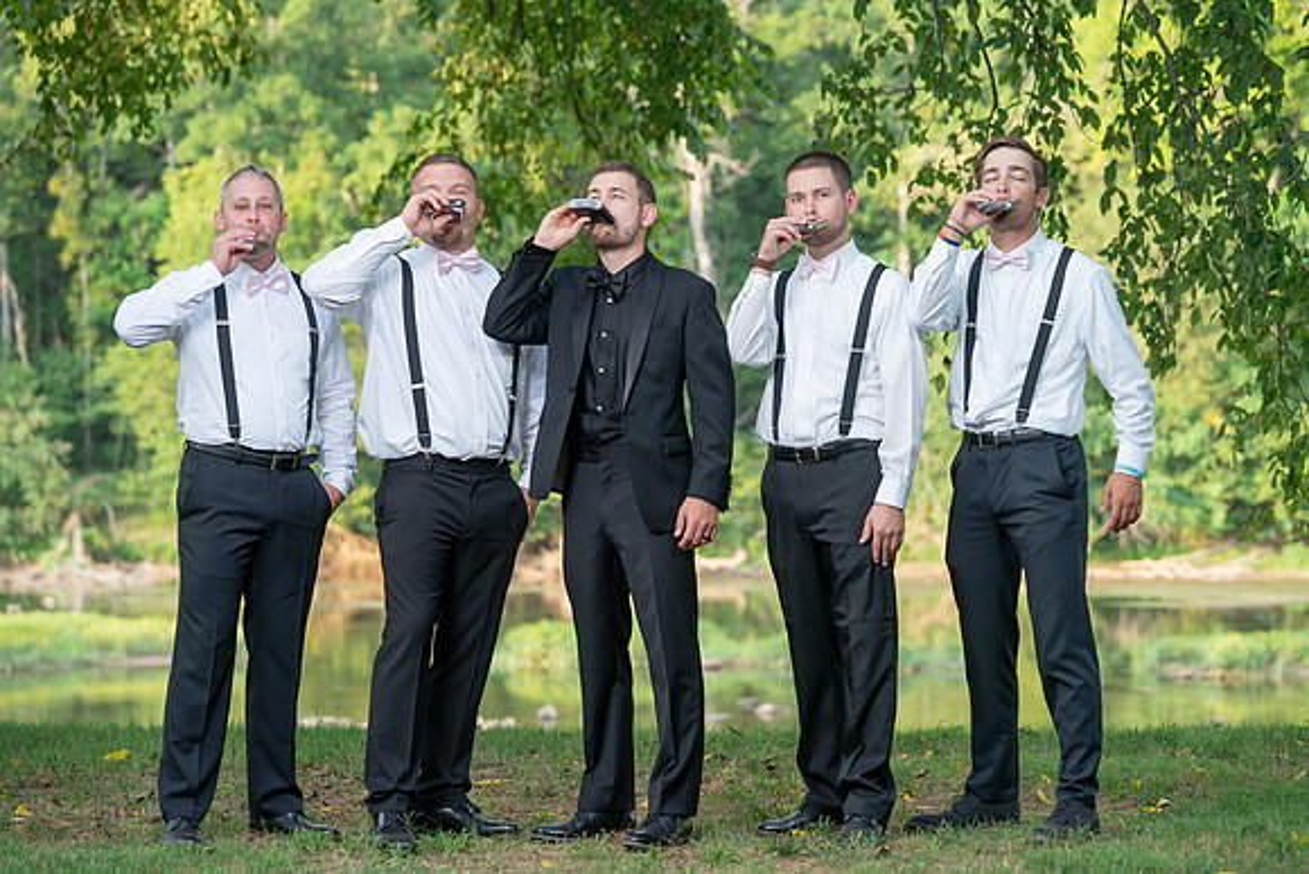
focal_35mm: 100
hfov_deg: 20.5
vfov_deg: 13.7
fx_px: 3624
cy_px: 437
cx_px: 664
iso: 200
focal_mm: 97
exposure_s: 1/200
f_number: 4
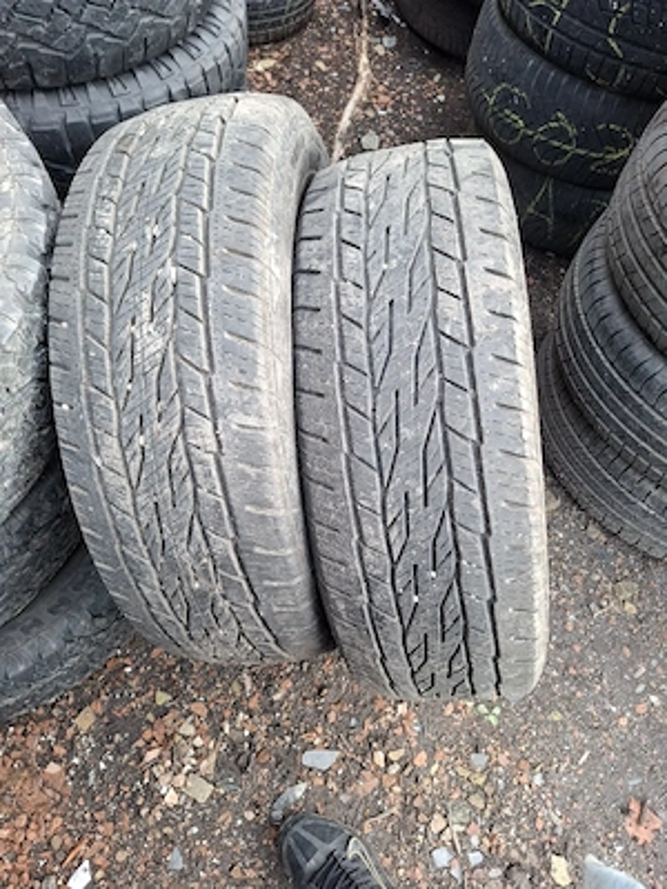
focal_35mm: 23
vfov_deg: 73.9
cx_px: 334
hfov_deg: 58.9
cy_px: 444
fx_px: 591
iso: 125
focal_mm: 5.54
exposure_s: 1/120
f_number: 1.8
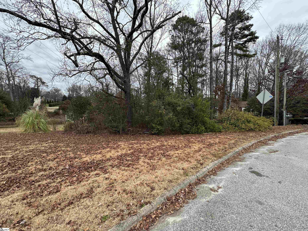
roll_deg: +0.4
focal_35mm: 14
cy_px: 116
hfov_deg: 102.1
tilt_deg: -4.6
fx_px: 125
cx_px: 154
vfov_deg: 85.7
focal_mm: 2.22
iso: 40
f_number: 2.2
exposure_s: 1/190
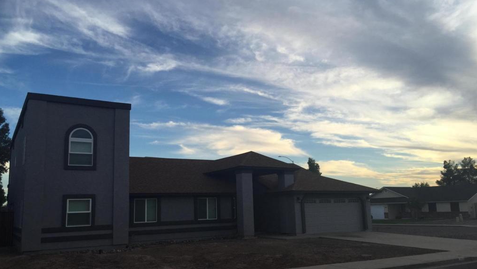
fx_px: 405
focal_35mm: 32
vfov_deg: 36.7
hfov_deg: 61.0
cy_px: 149
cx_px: 236
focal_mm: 4.15
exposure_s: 1/719
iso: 32
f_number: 2.2
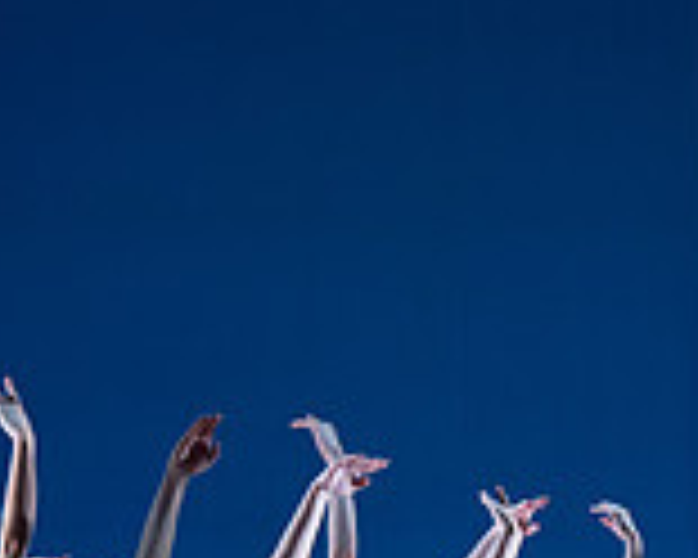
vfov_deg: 4.6
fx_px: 6879
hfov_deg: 5.8
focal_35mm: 333
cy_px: 619
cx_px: 657
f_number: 4
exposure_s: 1/250
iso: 4000
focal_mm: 95
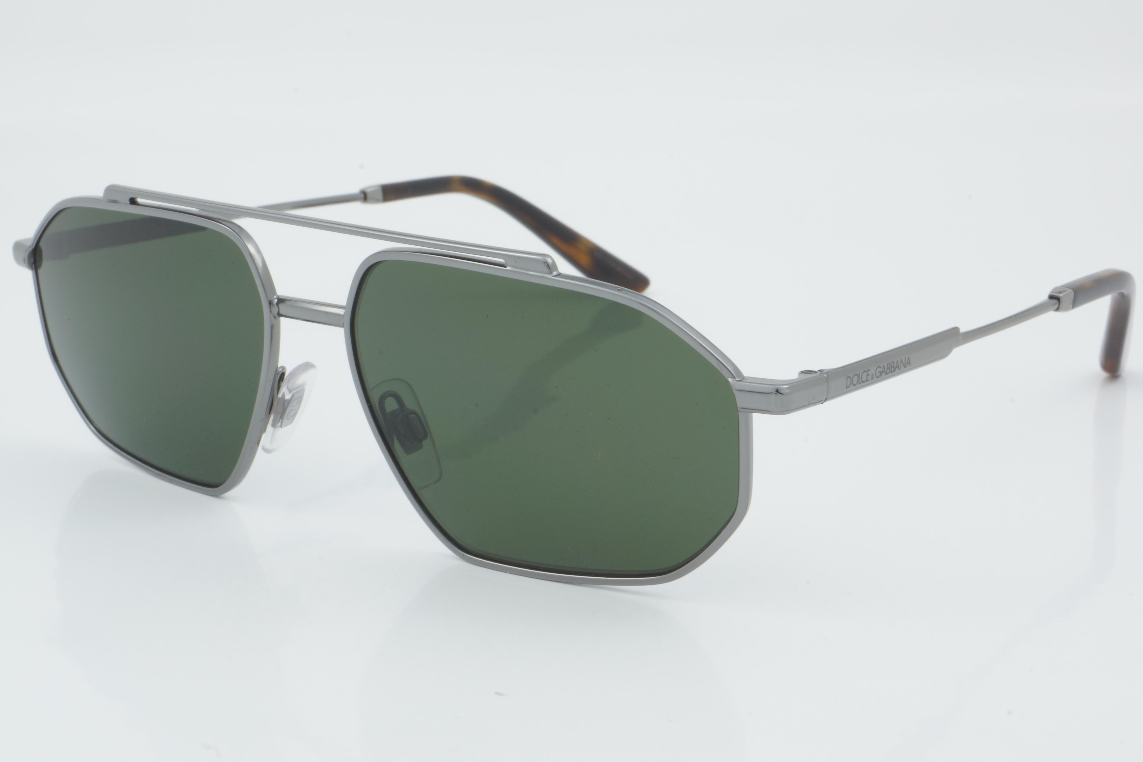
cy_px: 381
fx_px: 2381
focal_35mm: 75
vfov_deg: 18.2
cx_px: 572
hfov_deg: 27.0
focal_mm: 50
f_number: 32
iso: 100
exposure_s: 1/3
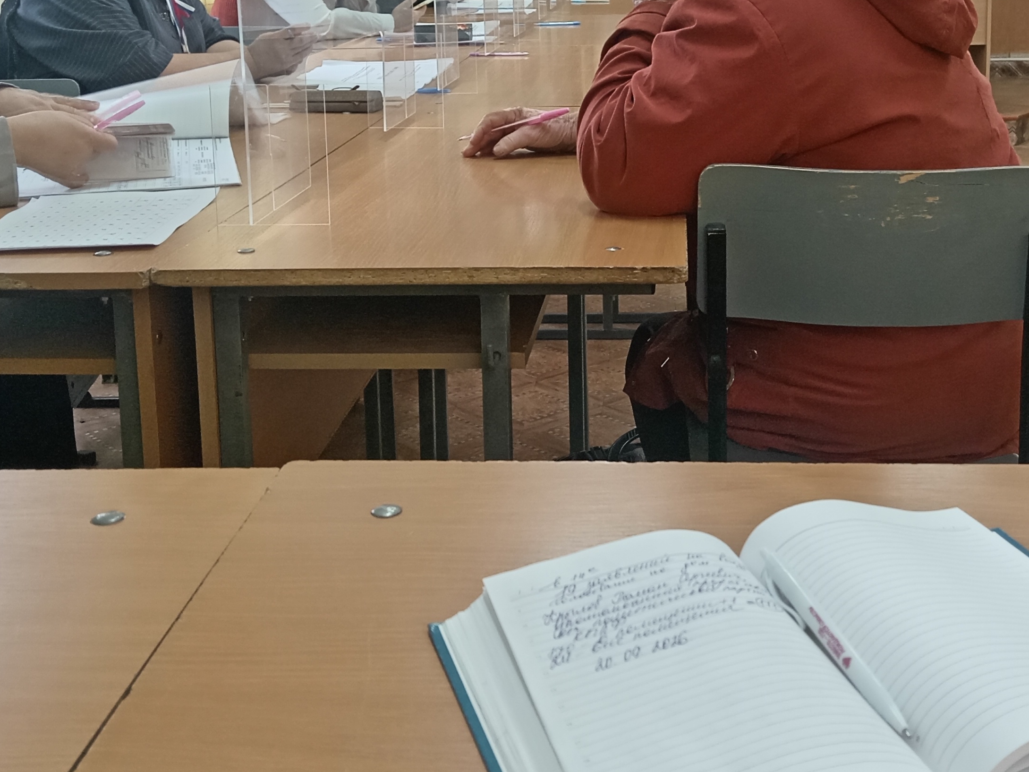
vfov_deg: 30.0
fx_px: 1397
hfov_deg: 40.2
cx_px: 629
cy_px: 138
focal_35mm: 47
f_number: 1.8
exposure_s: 1/33.3
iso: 341
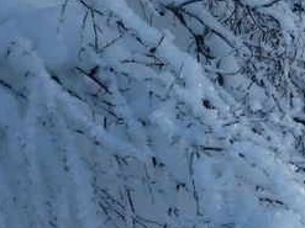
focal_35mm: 136
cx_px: 432
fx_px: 1198
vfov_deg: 10.9
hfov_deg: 13.8
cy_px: 101
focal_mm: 6.9
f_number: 4
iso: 80
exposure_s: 1/250
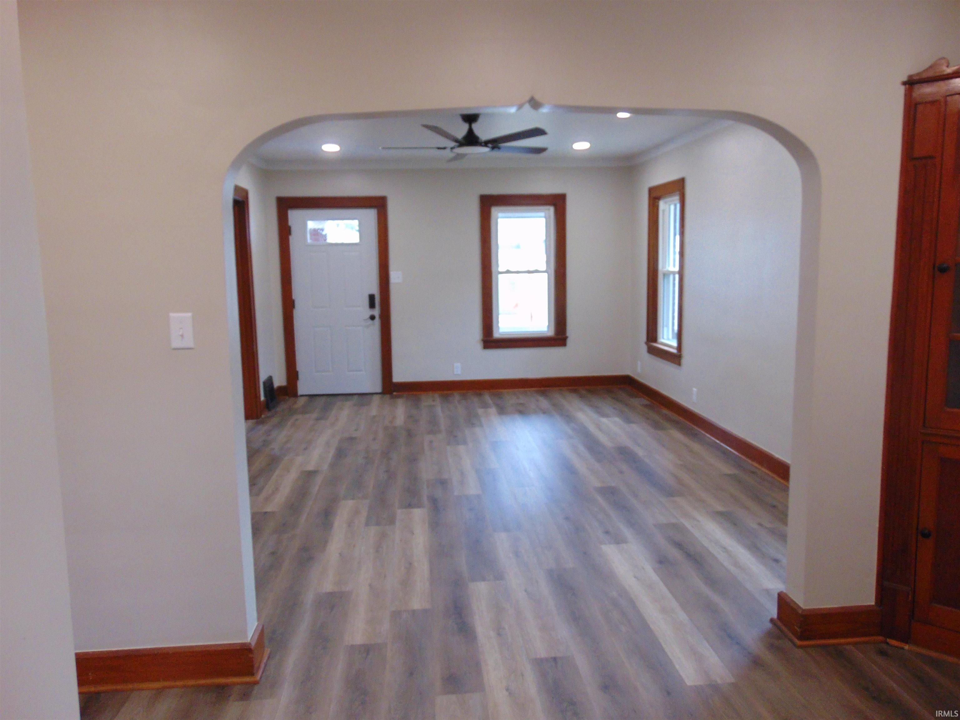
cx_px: 480
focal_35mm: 25
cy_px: 360
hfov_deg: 69.4
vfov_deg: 54.9
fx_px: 693
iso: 200
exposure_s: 1/30
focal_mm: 4.5
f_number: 3
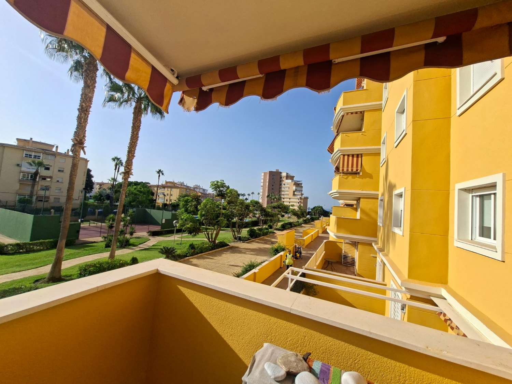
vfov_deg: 89.9
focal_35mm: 13
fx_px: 192
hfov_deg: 106.2
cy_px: 192
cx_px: 256
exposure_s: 1/1464
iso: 40
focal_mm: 1.74
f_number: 2.2
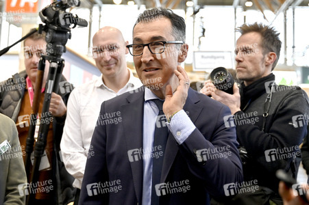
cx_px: 154
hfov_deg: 51.9
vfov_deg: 35.9
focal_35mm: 37
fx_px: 317
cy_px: 102
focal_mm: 37
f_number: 2.8
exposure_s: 1/250
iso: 500
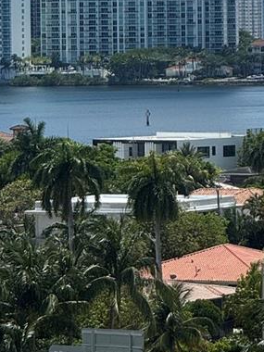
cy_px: -64
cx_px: 195
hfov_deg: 3.9
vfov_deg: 5.2
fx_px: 3854
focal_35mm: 379
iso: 50
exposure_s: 1/1546
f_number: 2.8
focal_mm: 15.66
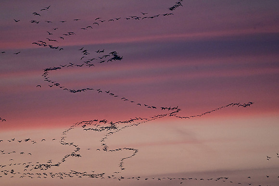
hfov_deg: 3.4
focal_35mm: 600
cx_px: 140
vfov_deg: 2.3
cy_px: 93
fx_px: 4651
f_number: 6.3
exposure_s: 1/1000
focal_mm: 600
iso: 6400
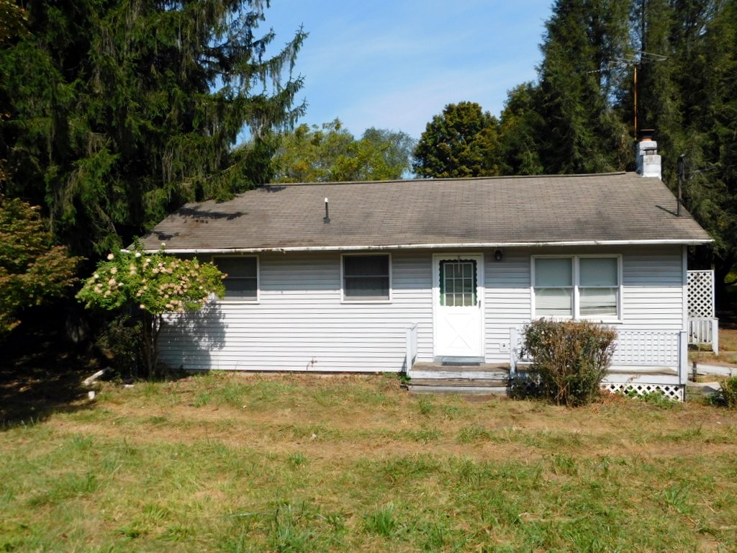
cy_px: 276
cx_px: 368
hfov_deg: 60.0
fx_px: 639
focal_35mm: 30
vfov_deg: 46.8
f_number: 6.4
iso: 125
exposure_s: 1/500
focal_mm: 5.3
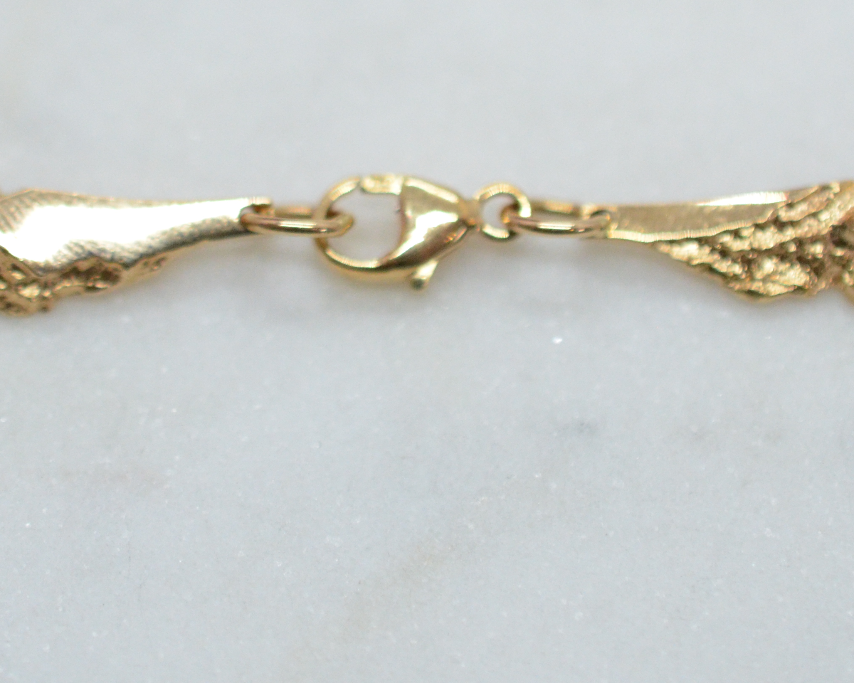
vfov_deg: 12.3
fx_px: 3159
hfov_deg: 15.4
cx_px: 397
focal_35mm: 125
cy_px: 133
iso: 2500
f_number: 4
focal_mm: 40
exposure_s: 1/2500
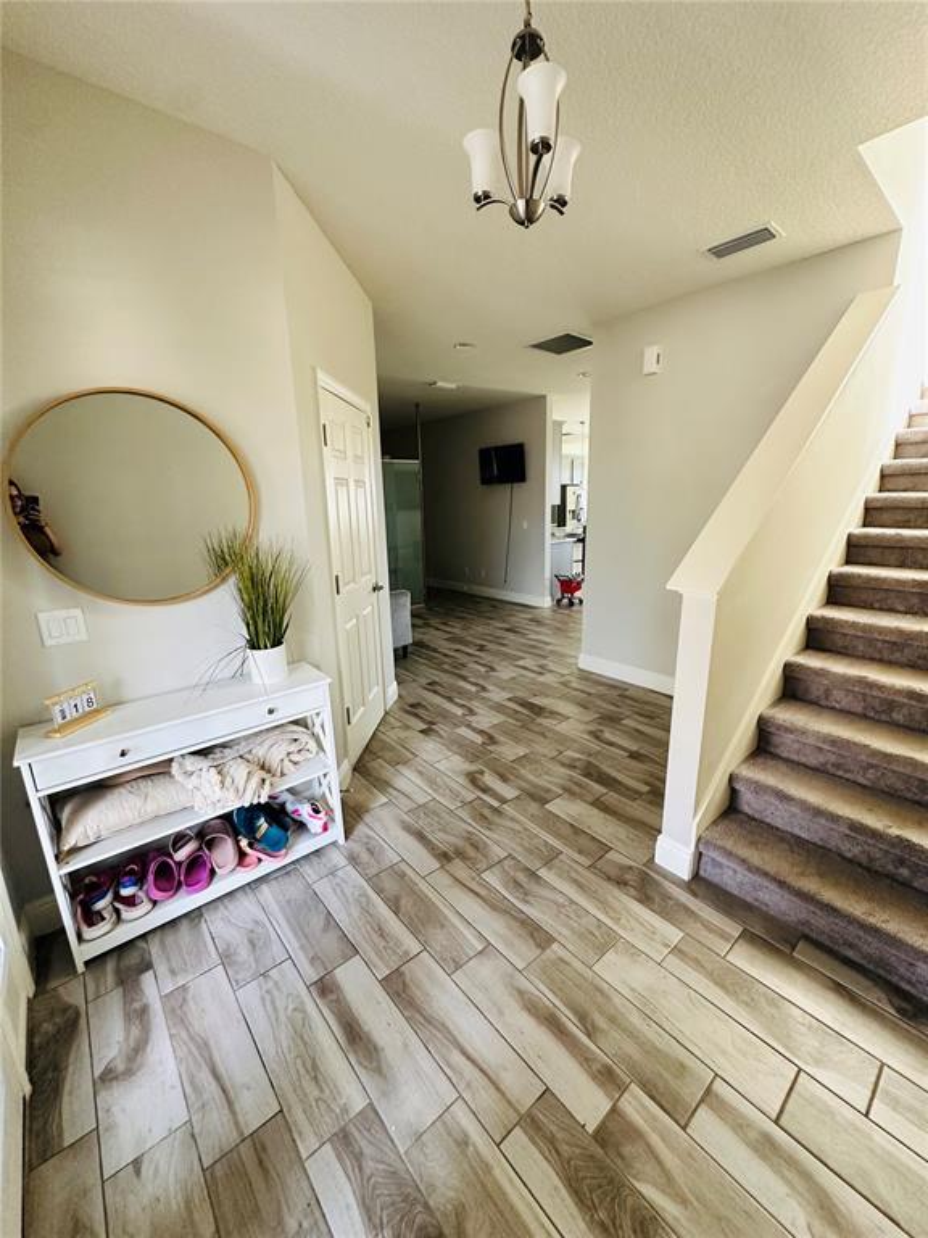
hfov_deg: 85.7
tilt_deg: -14.8
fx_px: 500
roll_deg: +1.9
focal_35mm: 14
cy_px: 619
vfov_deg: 102.1
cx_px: 464
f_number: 2.2
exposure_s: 1/60
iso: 320
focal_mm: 2.22
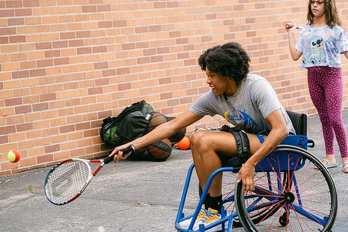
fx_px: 1122
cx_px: 174
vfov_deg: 11.8
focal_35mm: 116
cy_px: 116
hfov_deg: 17.6
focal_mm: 77.3
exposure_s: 1/180
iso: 160
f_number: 2.8
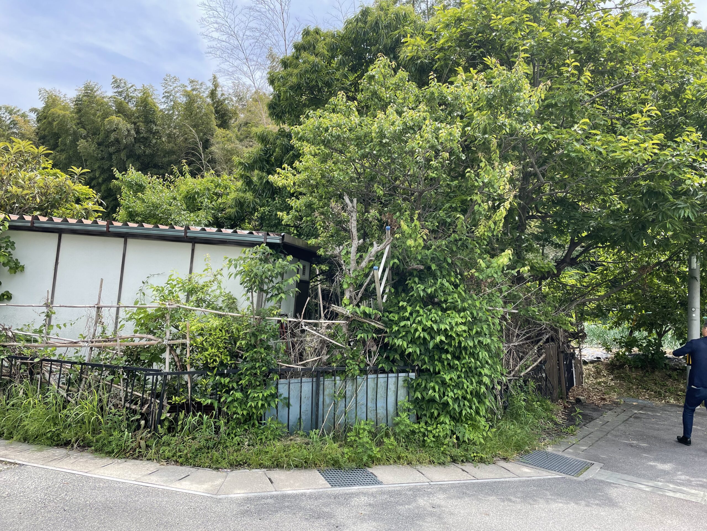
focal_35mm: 26
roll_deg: -4.9
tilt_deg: +3.6
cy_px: 266
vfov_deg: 53.1
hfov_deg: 67.3
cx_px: 354
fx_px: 531
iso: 32
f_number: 1.6
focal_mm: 4.2
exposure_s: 1/1033
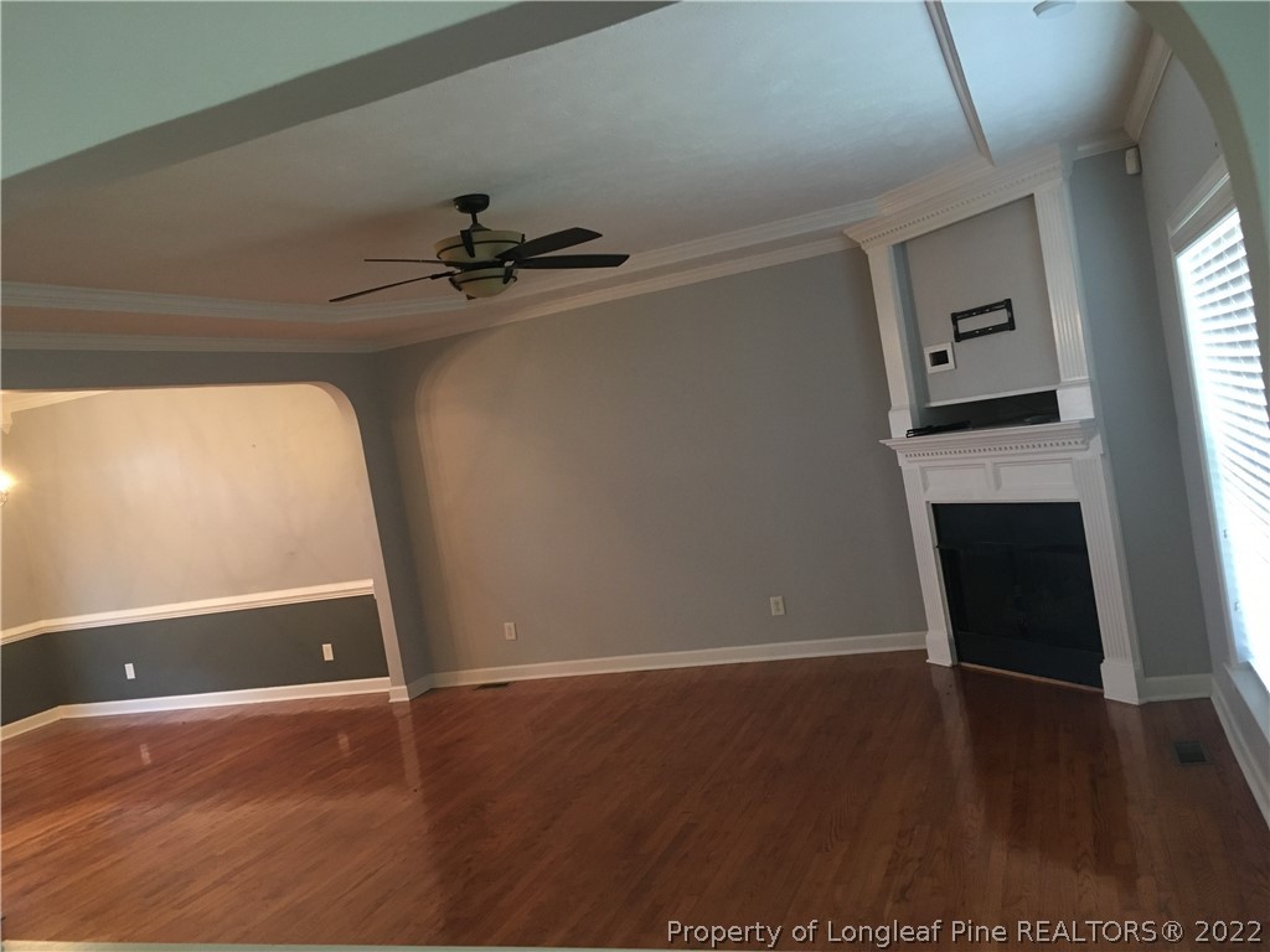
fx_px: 1064
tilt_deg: -2.4
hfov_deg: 61.7
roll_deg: +9.7
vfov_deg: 48.2
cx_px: 635
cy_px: 476
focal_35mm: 29
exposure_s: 1/30
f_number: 2.2
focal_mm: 4.15
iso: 160
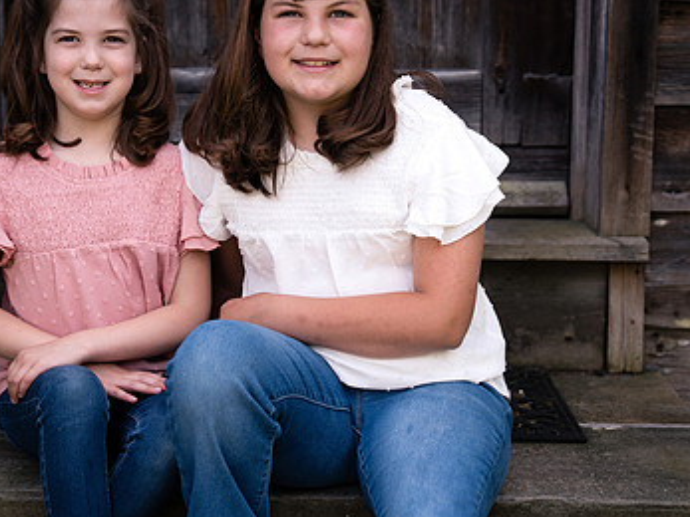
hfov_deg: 21.8
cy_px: 239
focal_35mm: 90
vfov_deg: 16.4
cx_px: 326
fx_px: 1793
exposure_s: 1/1000
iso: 100
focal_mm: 54
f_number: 2.8
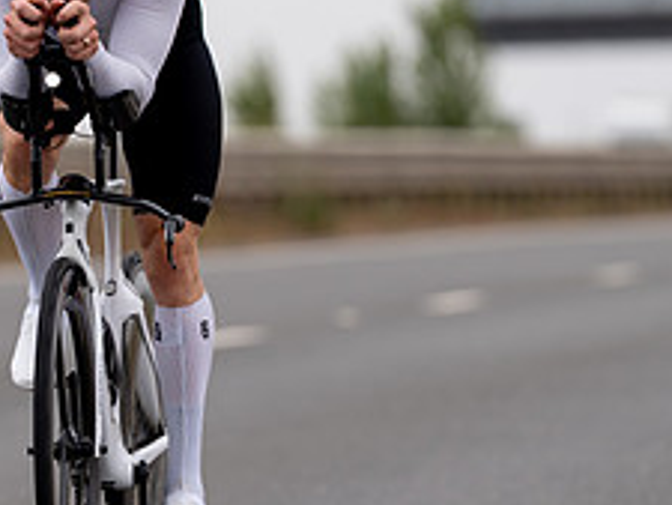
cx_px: 140
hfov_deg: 4.0
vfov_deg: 3.0
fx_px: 9634
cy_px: 273
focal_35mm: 496
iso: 100
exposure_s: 1/800
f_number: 3.2
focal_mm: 200
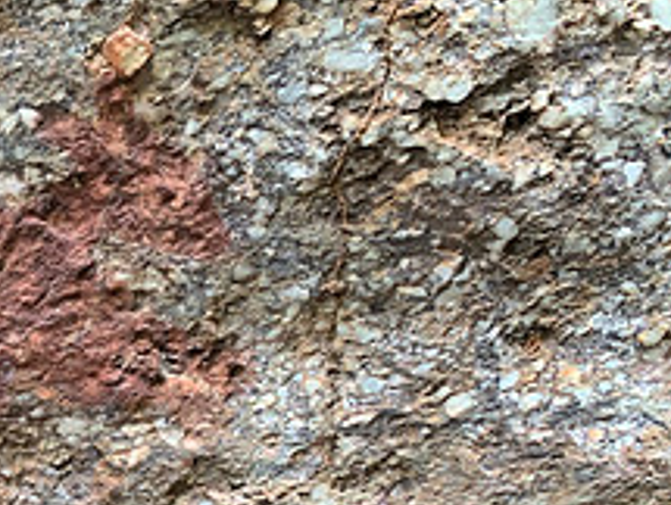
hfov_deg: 24.3
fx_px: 1359
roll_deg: +0.2
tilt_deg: +11.7
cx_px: -200
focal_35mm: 70
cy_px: 450
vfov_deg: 20.7
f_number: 1.8
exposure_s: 1/60
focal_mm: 4.25
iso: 250
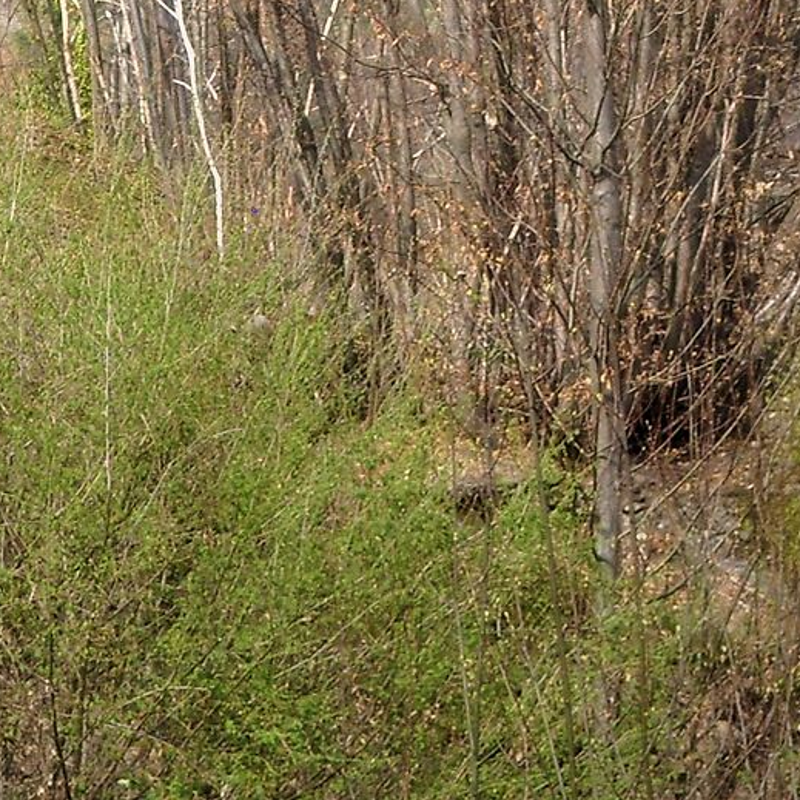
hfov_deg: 9.9
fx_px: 4314
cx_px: -720
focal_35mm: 165
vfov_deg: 10.3
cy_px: -288
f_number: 8
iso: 400
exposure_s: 1/80
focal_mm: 28
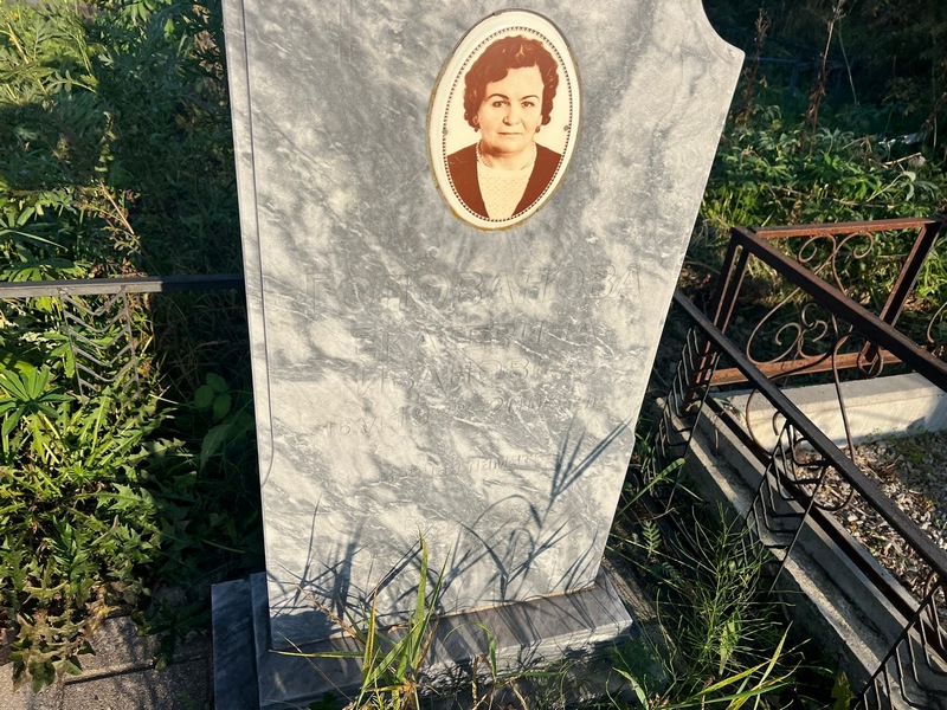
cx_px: 474
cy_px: 355
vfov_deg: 53.1
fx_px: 711
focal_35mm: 26
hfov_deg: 67.3
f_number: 1.5
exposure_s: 1/4831
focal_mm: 5.7
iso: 50
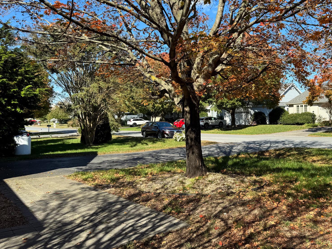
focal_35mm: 33
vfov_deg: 42.9
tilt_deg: -1.0
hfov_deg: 54.2
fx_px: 317
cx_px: 221
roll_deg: +0.7
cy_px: 117
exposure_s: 1/1869
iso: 80
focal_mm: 6.76
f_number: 1.78
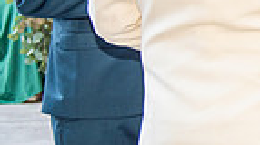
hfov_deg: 12.2
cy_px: -23
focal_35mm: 162
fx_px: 1115
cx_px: 465
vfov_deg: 7.4
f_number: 3.2
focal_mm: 38
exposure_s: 1/250
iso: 500
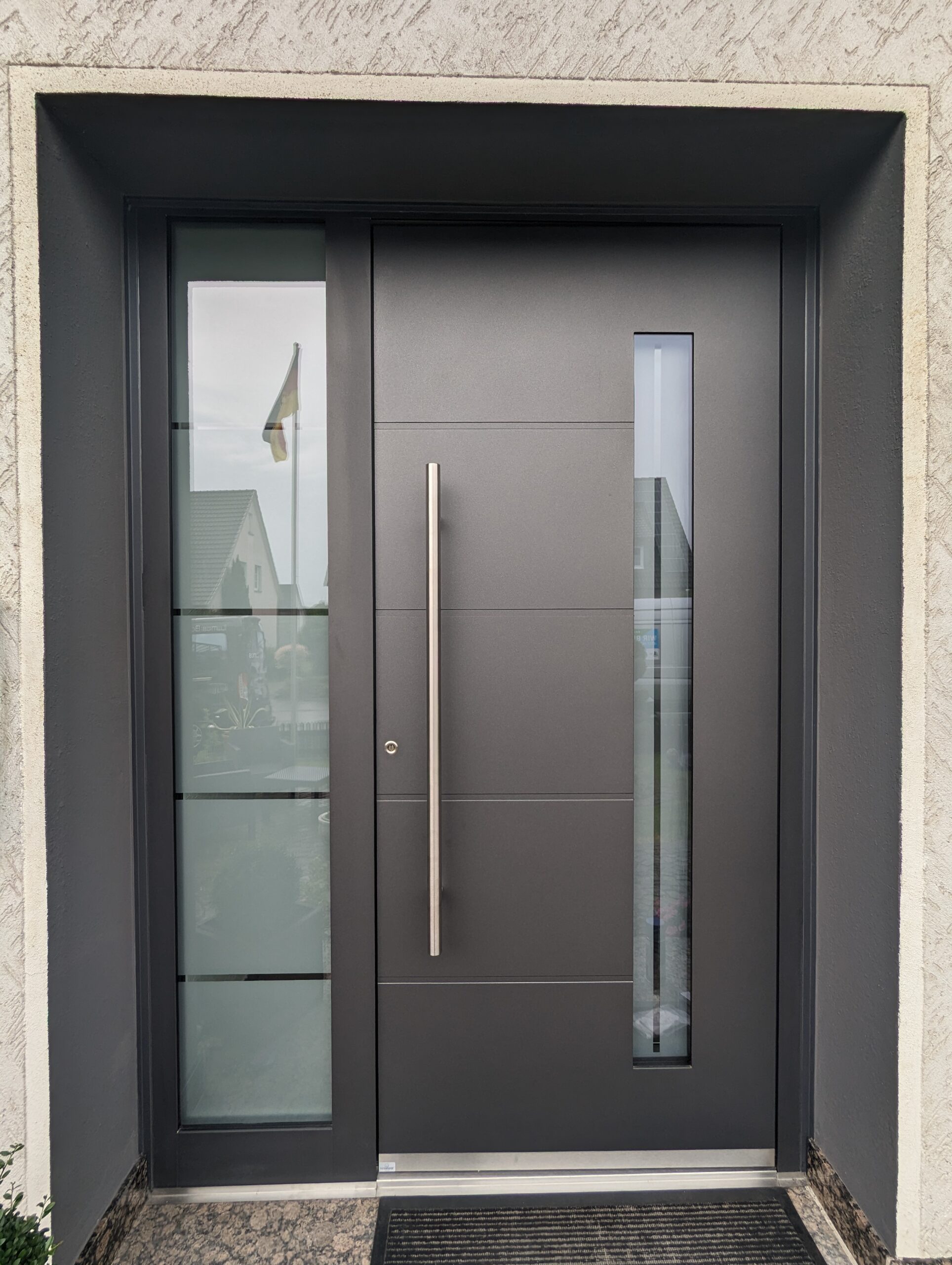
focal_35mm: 16
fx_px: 585
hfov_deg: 78.3
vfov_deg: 94.4
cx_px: 476
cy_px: 632
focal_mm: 2.35
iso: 50
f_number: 2.2
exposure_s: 1/340
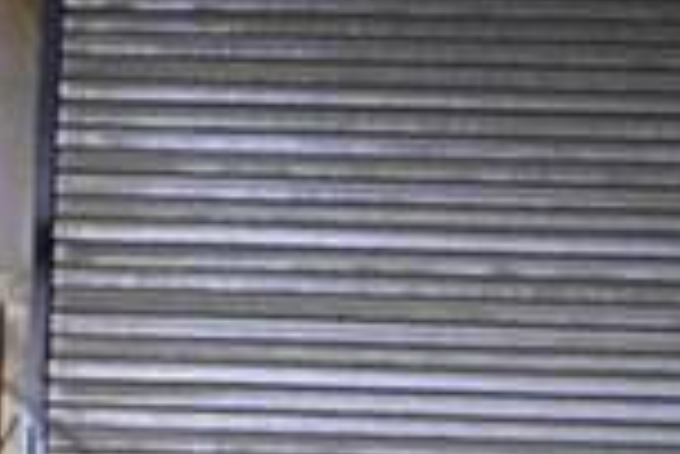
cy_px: 798
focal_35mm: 769
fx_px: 14539
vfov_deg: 1.8
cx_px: -302
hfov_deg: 2.7
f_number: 4
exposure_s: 1/200
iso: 2000
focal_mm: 200
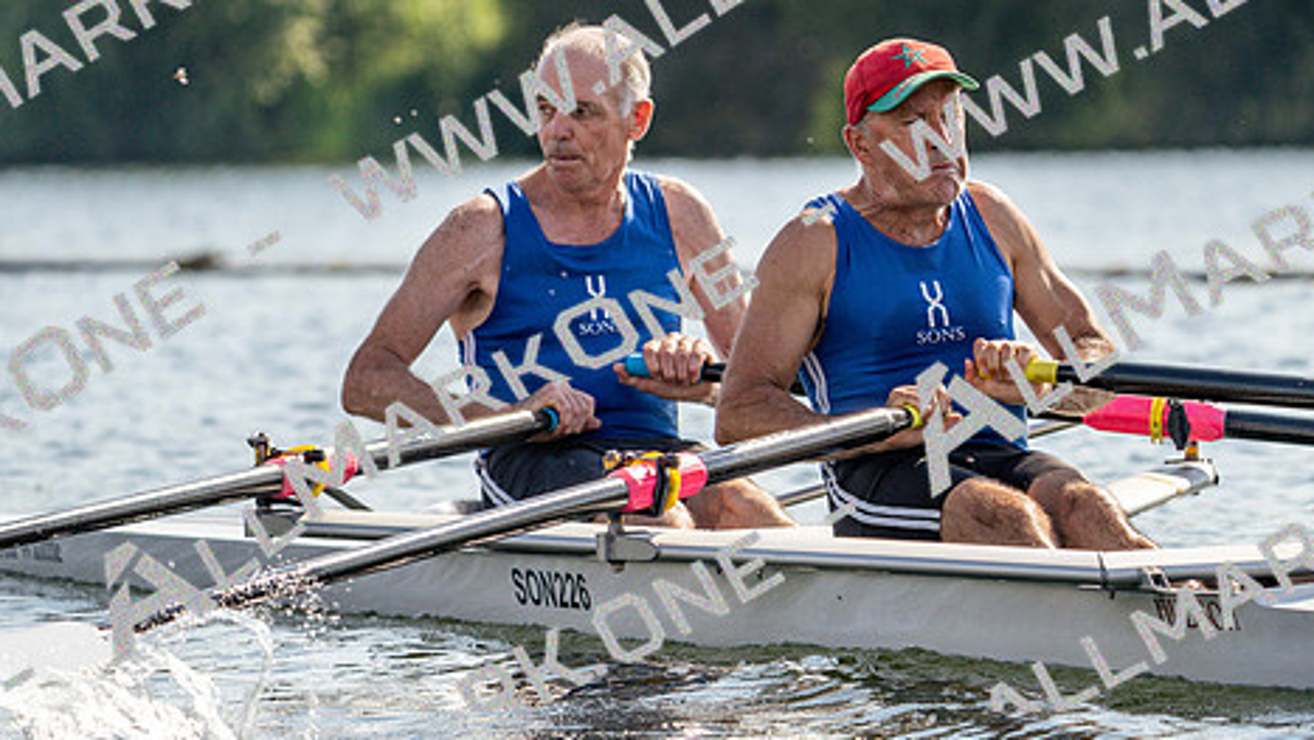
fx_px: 11571
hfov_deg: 6.5
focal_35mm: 332
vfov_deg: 3.7
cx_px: 675
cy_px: 229
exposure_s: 1/1600
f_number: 5.6
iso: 320
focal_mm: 255
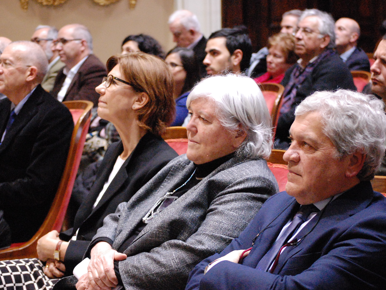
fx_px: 999
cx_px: 193
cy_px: 145
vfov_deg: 16.5
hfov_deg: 21.9
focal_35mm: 90
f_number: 4
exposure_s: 1/40
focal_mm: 55
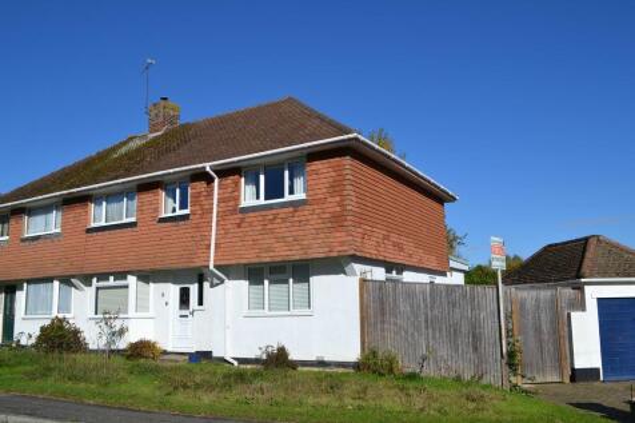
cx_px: 318
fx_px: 529
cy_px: 212
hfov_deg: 61.9
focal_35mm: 30
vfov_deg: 43.6
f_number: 9
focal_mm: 20
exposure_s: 1/320
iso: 100
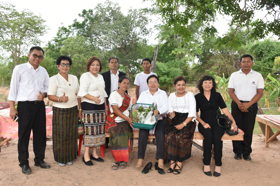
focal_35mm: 30
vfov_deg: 43.6
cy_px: 93
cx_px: 140
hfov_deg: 61.9
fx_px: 233
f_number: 7.1
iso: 400
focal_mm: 20
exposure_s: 1/200
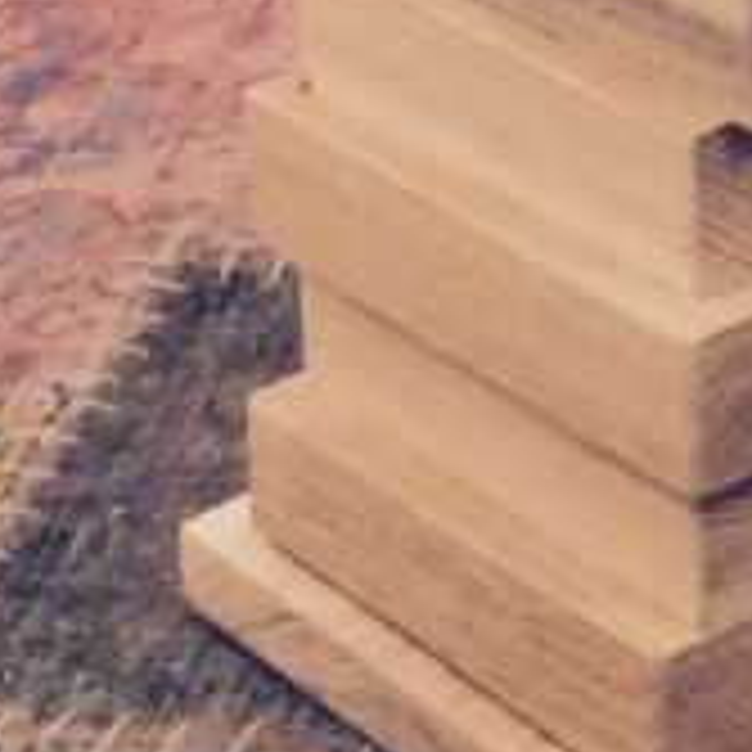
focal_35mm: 184
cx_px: 1373
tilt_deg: -18.9
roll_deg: +0.1
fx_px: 4522
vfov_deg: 9.1
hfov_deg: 9.1
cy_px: -594
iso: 100
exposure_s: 1/33
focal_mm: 4.15
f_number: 2.2
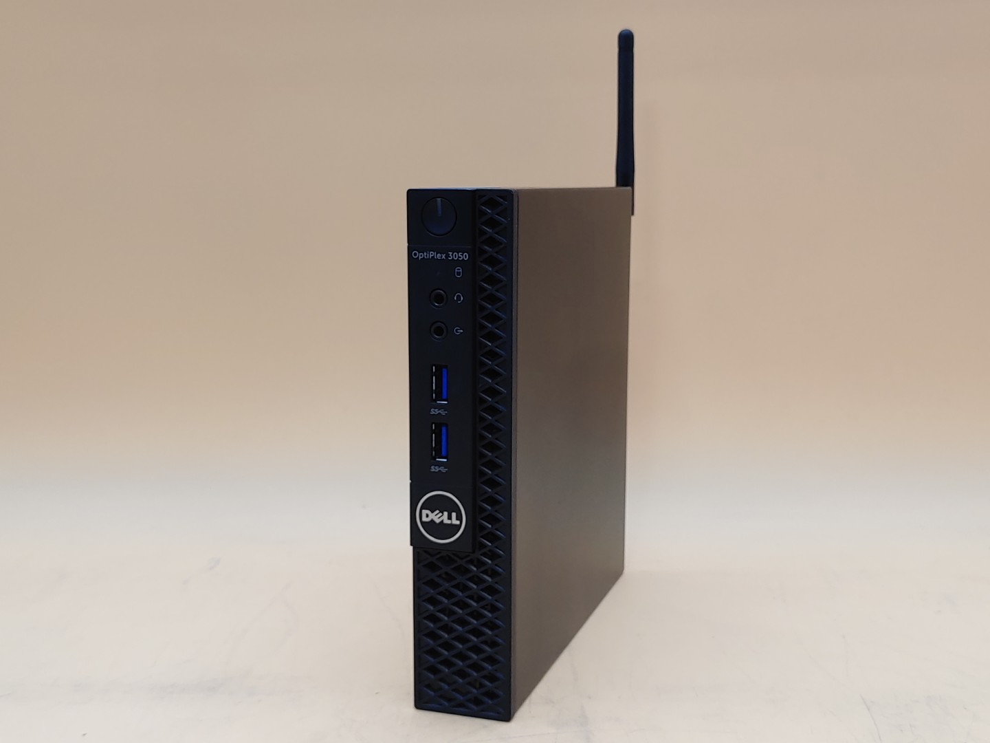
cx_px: 495
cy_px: 372
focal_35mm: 41
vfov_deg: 35.1
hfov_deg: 45.8
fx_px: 1173
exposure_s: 1/120
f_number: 1.8
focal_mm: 4.36
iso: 50
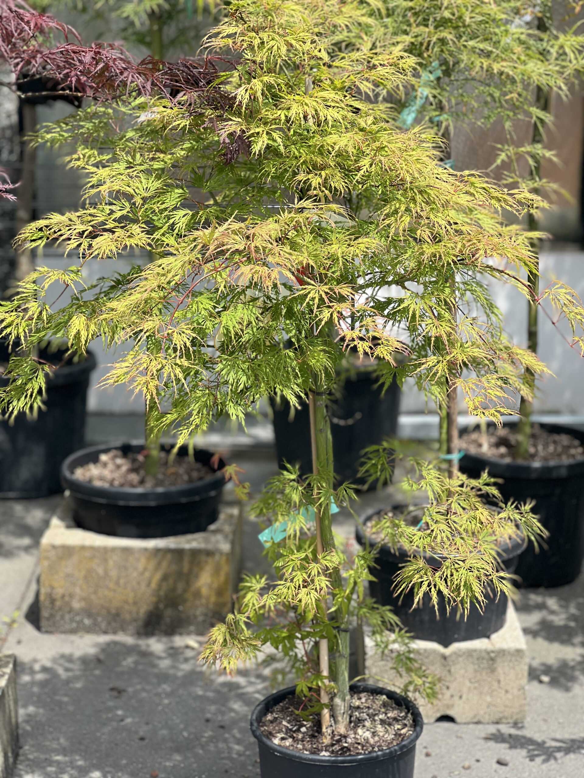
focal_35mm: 77
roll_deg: +0.3
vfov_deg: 25.3
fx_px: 1732
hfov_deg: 19.1
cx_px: 292
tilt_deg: -12.7
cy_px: 389
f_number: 2.8
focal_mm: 9
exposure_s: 1/359
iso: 32
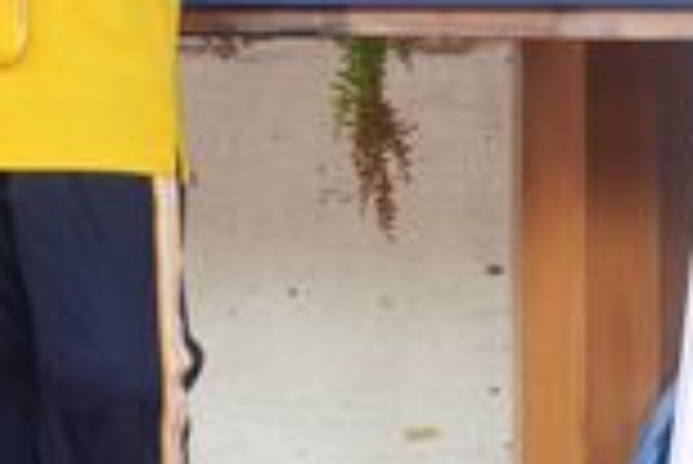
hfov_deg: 7.0
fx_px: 5626
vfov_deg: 4.7
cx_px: 981
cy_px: -261
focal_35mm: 292
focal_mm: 50
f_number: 5.6
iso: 1600
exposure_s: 1/100
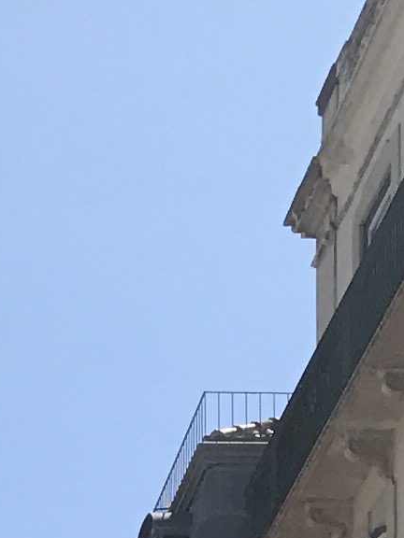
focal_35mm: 196
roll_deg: -0.6
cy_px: 1553
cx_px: -380
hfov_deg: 7.3
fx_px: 3050
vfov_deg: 8.6
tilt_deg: +6.5
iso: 20
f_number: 1.8
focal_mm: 3.99
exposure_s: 1/3096
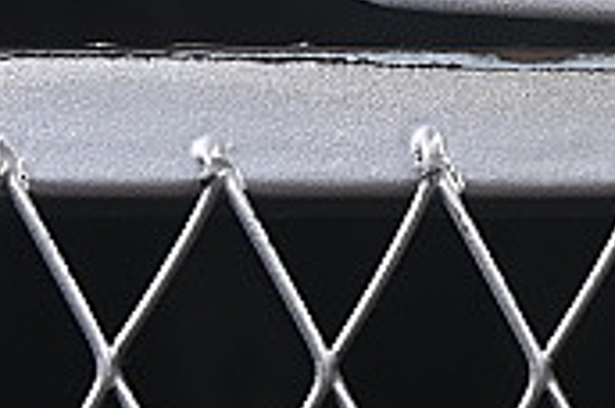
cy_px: -744
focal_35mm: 472
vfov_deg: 2.9
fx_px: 8048
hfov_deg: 4.3
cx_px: 1566
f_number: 8
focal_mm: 50
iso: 160
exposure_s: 1/80
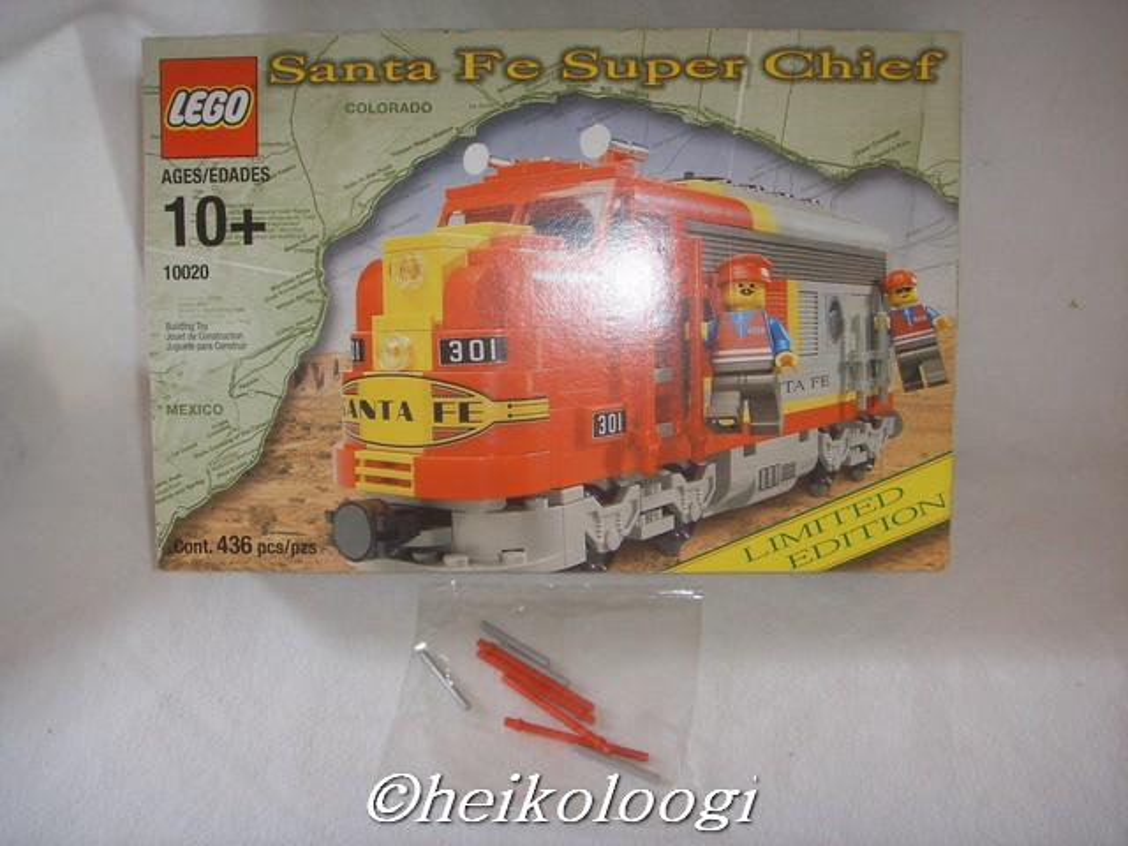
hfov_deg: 47.9
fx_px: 1271
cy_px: 423
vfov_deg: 36.8
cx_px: 564
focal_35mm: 39
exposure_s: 1/45
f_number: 3.5
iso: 100
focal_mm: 6.6
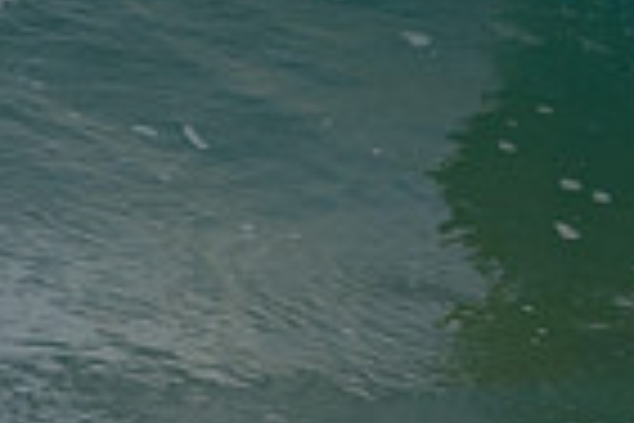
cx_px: 1102
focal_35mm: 2218
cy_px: -133
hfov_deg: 0.9
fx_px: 39058
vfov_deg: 0.6
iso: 720
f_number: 5.6
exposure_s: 1/1600
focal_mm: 360
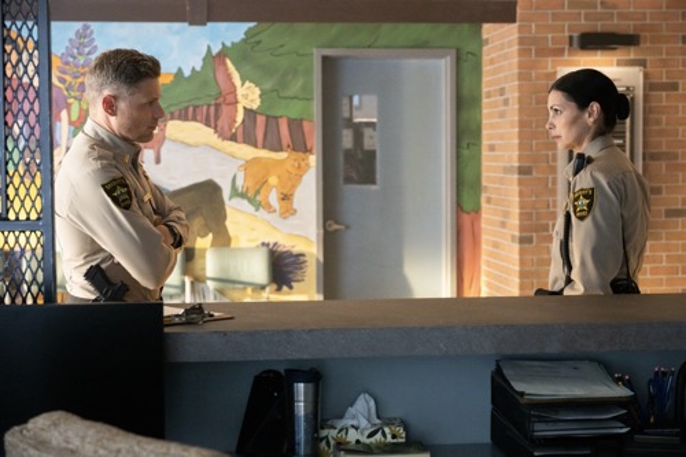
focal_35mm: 59
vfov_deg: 23.0
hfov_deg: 33.9
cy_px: 228
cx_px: 343
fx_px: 1124
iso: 1600
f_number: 4
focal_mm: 59
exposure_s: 1/60
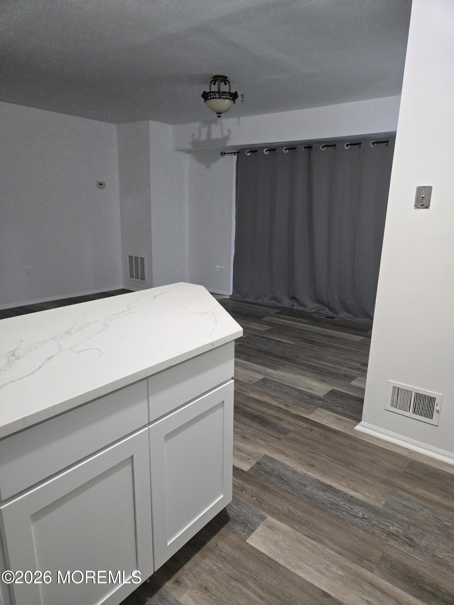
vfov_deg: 73.9
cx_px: 227
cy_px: 302
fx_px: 402
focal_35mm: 23
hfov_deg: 58.9
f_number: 1.8
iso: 800
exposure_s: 1/120
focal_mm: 5.4
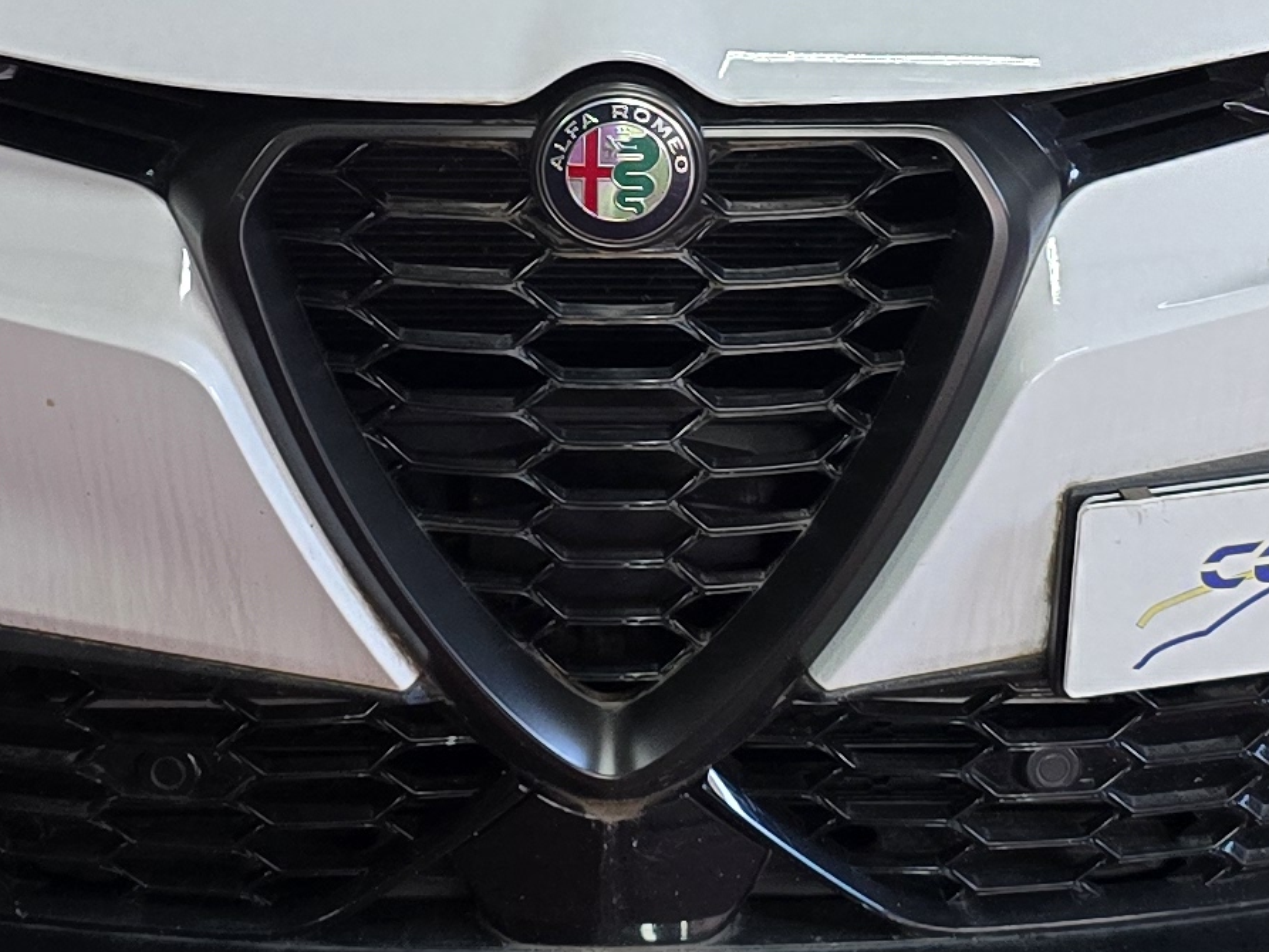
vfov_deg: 14.2
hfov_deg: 19.1
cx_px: 607
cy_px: 57
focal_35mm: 103
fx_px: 3776
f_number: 1.7
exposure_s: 1/100
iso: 320
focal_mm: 6.3
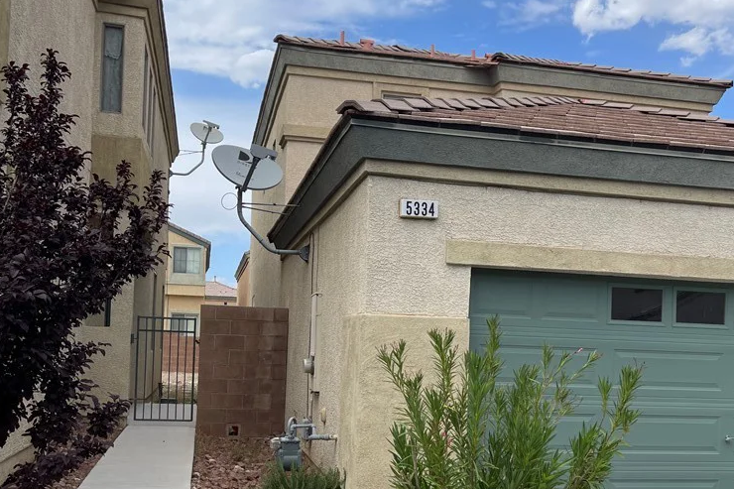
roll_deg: -2.7
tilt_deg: +1.6
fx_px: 734
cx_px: 376
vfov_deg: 36.4
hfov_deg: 53.1
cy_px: 329
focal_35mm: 36
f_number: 1.6
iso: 32
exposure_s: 1/2786
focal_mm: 5.1
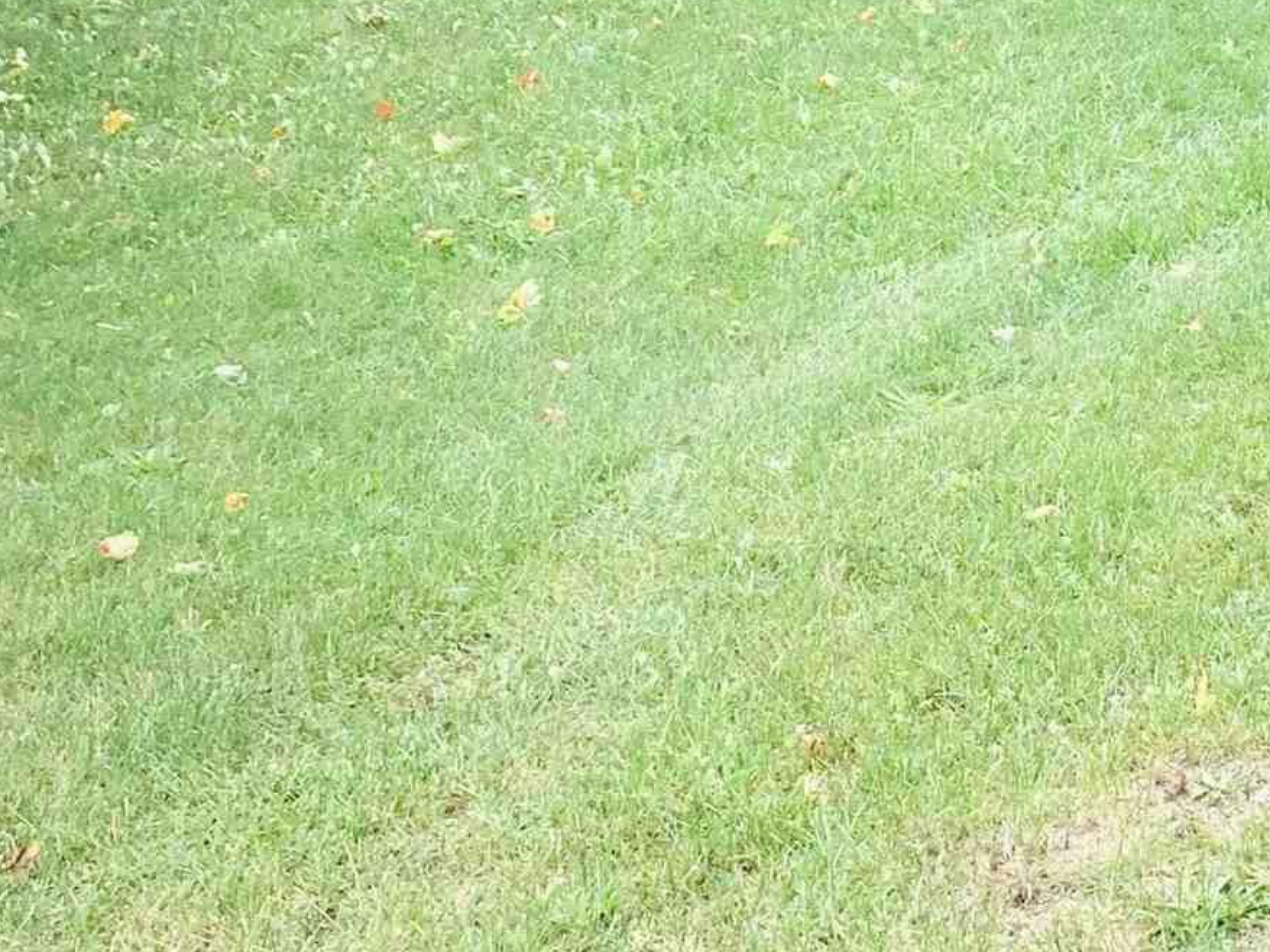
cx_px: 1360
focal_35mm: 91
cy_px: -596
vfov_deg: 14.8
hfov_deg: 20.6
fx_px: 3338
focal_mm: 4.25
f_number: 1.8
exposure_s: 1/122
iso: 32
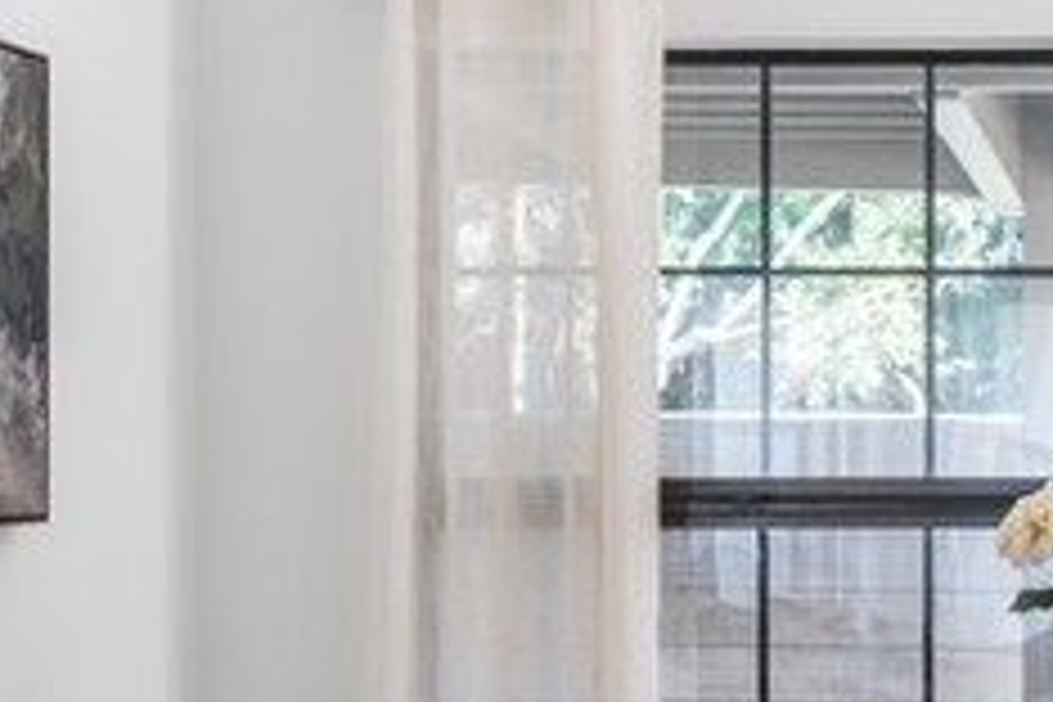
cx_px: 1170
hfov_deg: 19.8
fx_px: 2872
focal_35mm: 98
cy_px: 646
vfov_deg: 13.8
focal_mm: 22.5
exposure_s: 1/125
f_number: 7.1
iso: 320
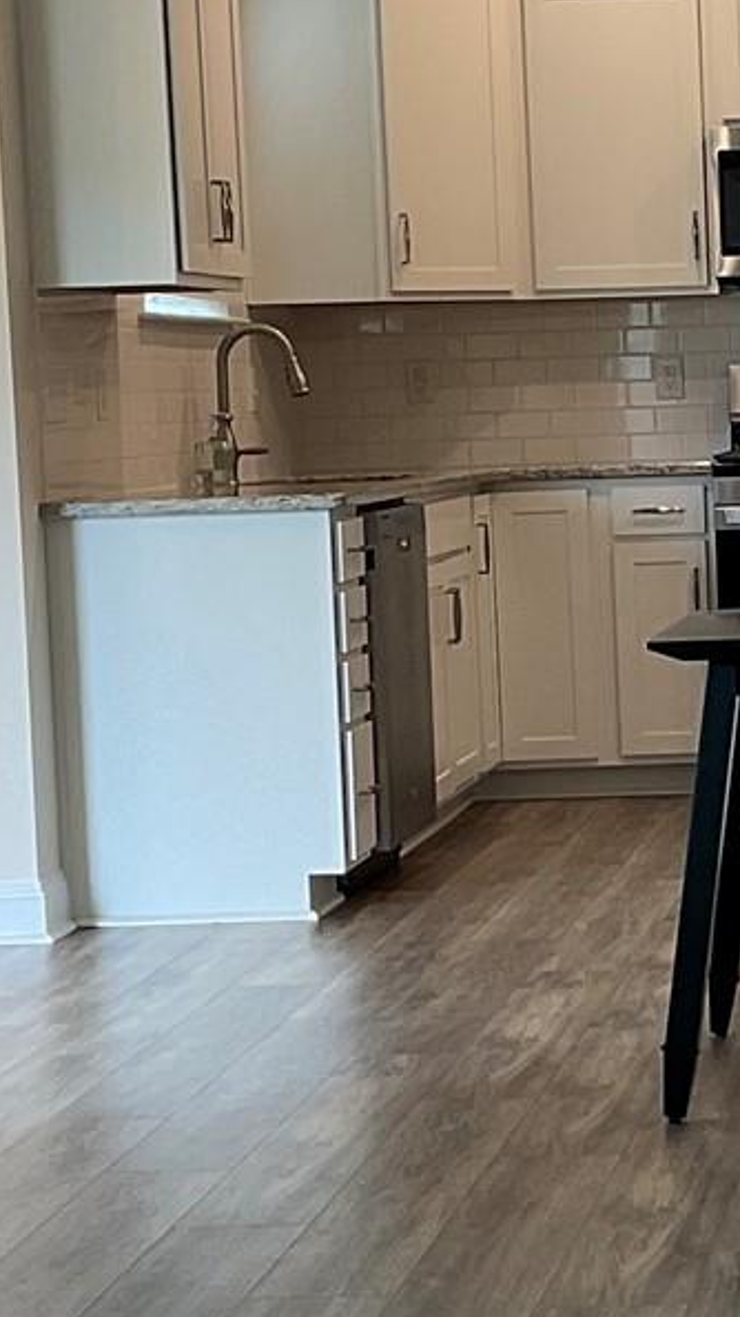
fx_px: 3803
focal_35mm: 109
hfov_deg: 10.8
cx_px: 1024
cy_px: 616
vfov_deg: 19.6
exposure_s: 1/60
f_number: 1.8
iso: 40
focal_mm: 3
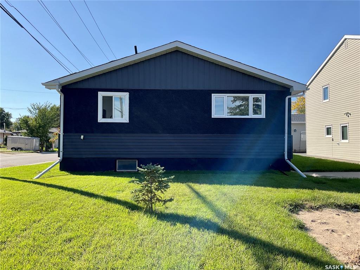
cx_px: 180
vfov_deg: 48.2
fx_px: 302
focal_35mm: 29
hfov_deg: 61.7
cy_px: 135
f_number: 1.8
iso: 16
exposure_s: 1/1451
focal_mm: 3
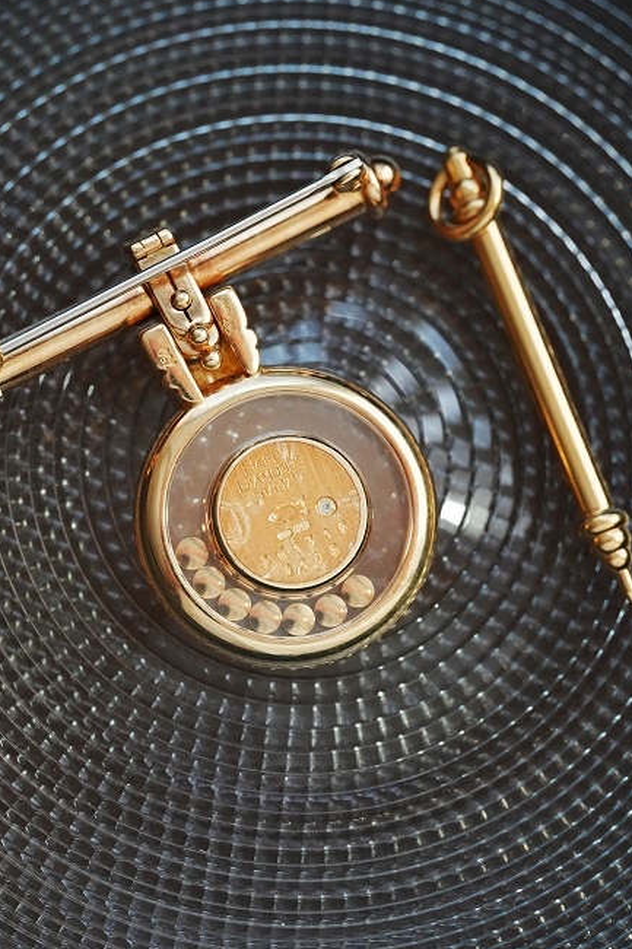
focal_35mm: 110
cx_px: 305
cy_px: 478
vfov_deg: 18.6
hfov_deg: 12.4
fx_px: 2898
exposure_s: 1/250
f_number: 5.6
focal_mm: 105
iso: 6400
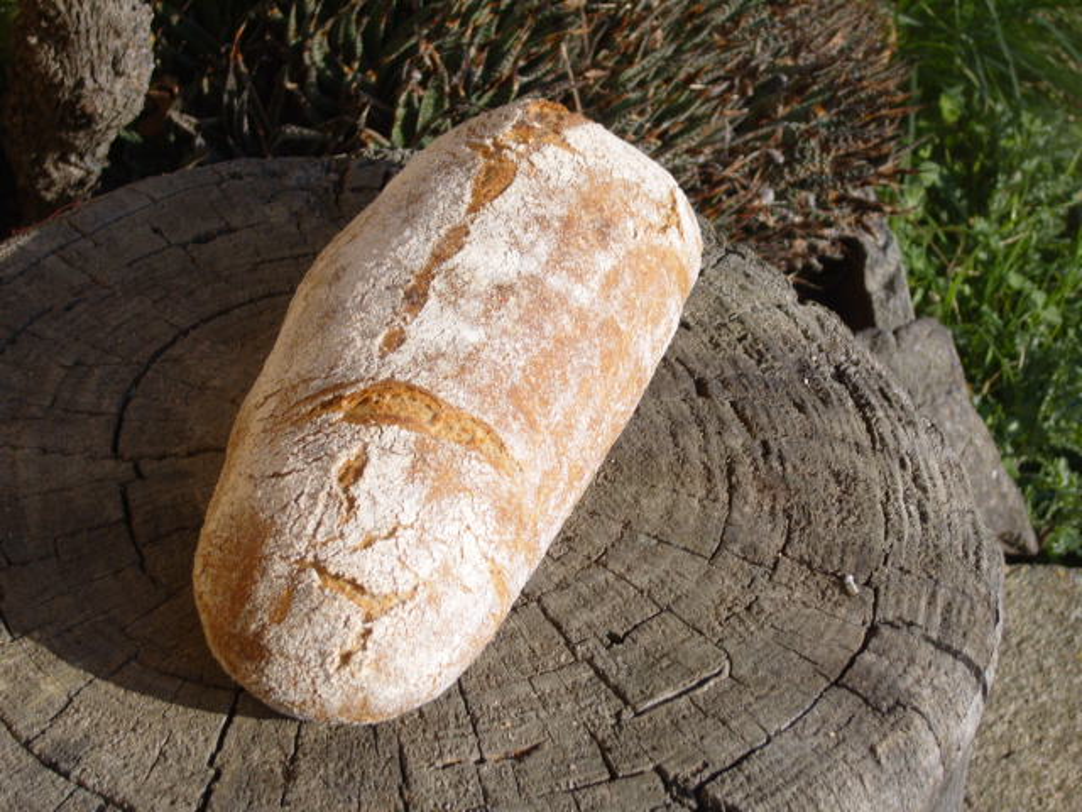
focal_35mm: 82
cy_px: 406
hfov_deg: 23.8
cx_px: 541
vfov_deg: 18.0
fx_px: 2563
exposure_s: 1/125
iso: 80
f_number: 11.5
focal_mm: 17
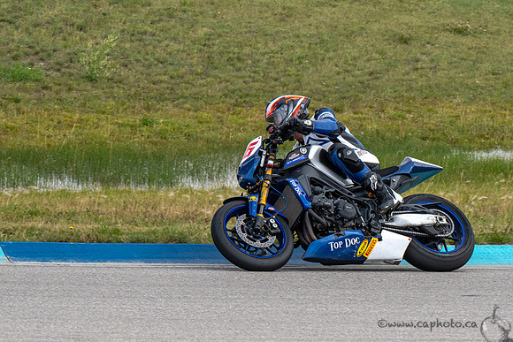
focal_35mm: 313
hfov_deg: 6.6
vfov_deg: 4.4
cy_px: 179
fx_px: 4464
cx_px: 336
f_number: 11
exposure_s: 1/1250
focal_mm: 180
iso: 1250
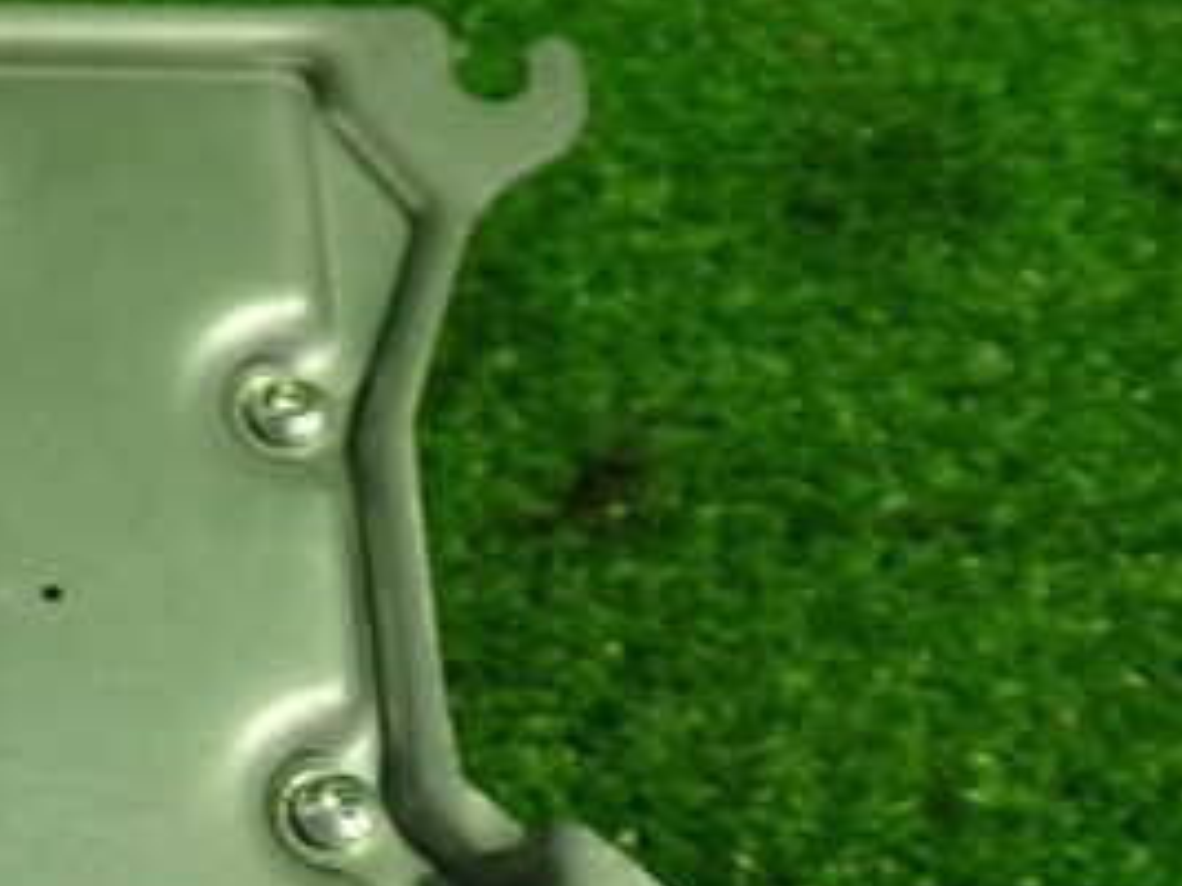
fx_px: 2765
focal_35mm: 81
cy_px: 735
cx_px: -102
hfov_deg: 22.8
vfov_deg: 18.0
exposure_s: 1/50
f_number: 2.5
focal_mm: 6.37
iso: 200
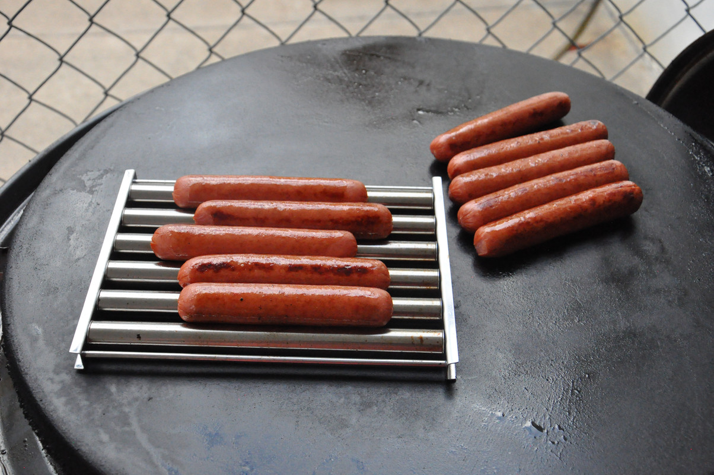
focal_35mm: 51
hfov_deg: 38.9
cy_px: 238
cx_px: 357
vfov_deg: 26.4
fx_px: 1010
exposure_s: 1/125
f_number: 5.6
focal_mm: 34
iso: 3200
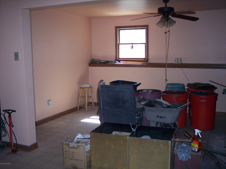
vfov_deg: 36.8
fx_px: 255
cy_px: 84
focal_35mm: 39
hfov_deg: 47.9
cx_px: 113
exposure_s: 1/60
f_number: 2.8
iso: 140
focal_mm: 8
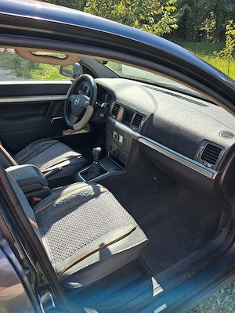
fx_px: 244
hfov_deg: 51.4
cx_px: 118
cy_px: 156
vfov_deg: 65.3
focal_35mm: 27
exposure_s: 1/233
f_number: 1.8
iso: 25
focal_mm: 4
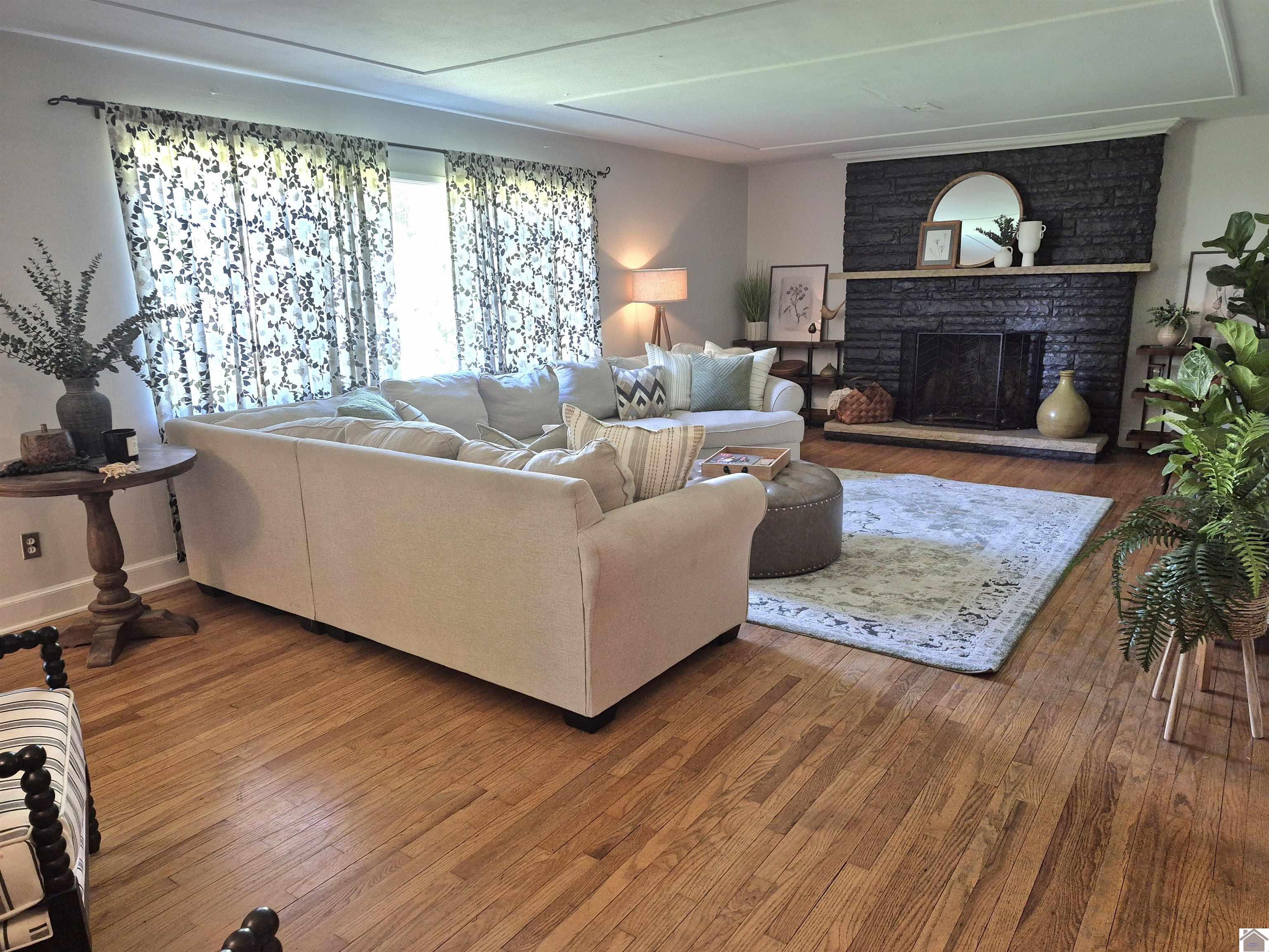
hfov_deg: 73.9
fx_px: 843
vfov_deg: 58.9
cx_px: 634
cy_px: 476
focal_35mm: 23
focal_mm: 5.4
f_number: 1.8
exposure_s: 1/120
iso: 400
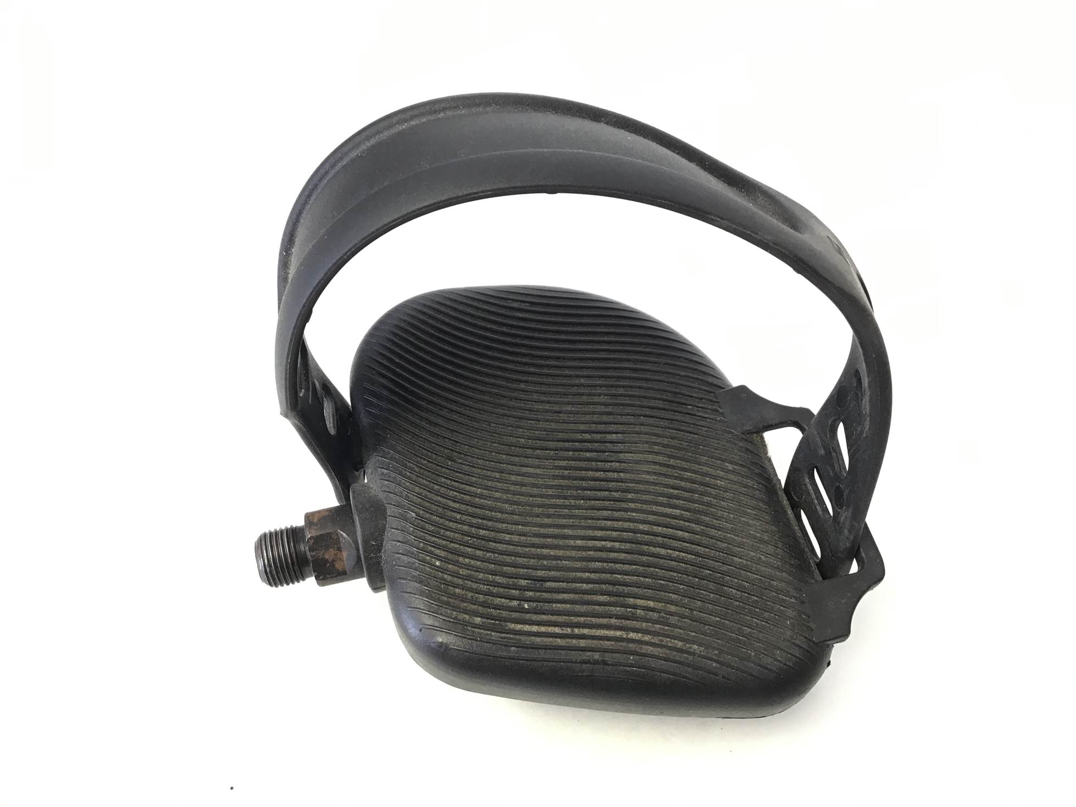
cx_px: 538
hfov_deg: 58.4
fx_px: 963
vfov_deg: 45.4
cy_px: 404
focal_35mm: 31
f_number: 2.4
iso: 50
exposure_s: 1/30
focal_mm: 3.3
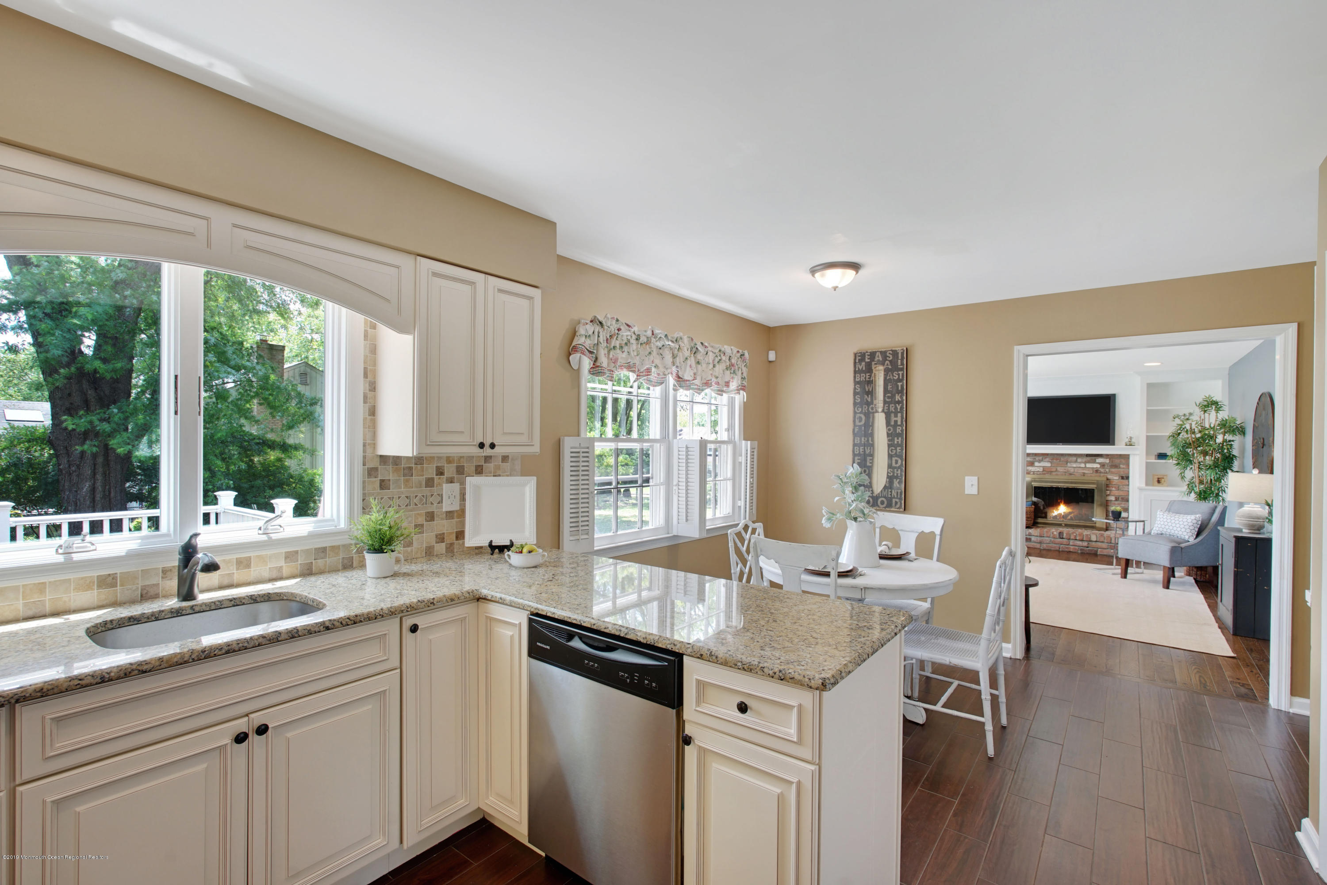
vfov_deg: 73.7
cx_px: 664
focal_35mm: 16
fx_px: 590
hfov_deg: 96.7
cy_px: 442
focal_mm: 16
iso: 400
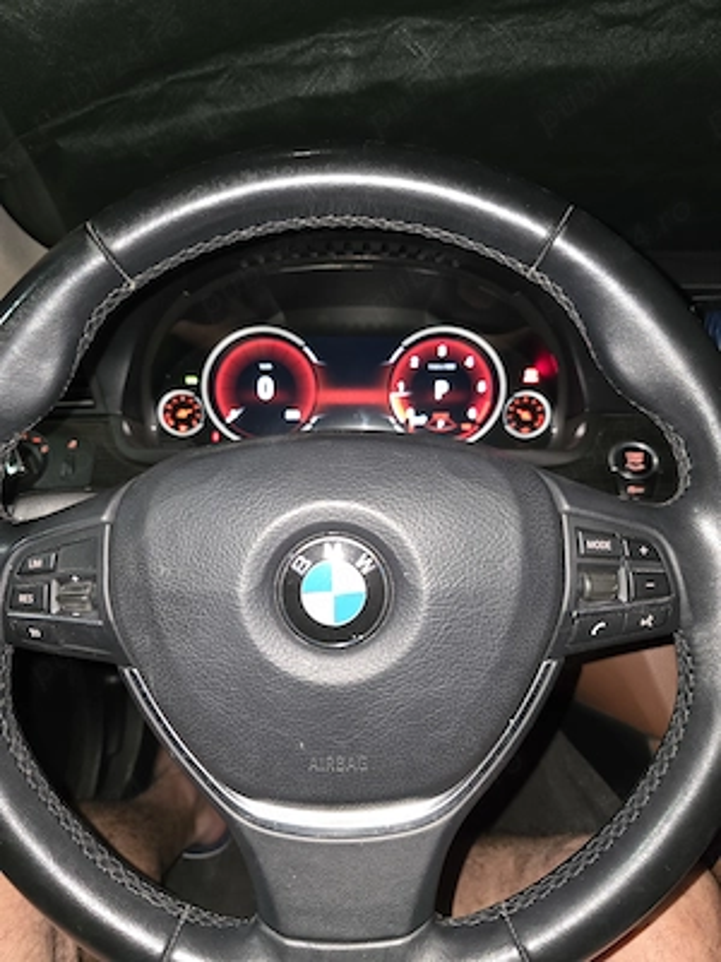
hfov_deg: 58.9
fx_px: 639
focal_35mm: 23
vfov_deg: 73.9
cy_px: 481
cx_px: 360
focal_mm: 6.3
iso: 320
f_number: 1.7
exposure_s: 1/12
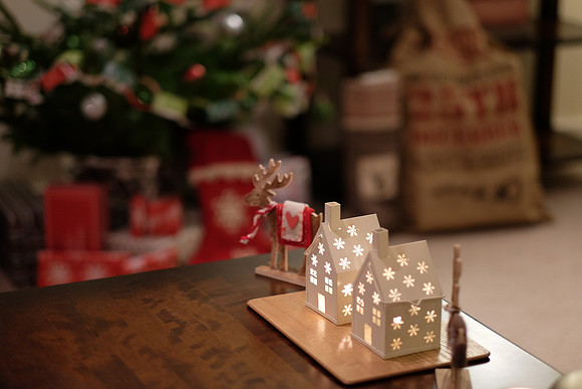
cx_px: 291
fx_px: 1358
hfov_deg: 24.2
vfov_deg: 16.3
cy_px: 194
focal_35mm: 84
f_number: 1.2
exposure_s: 1/38
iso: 800
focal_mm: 56
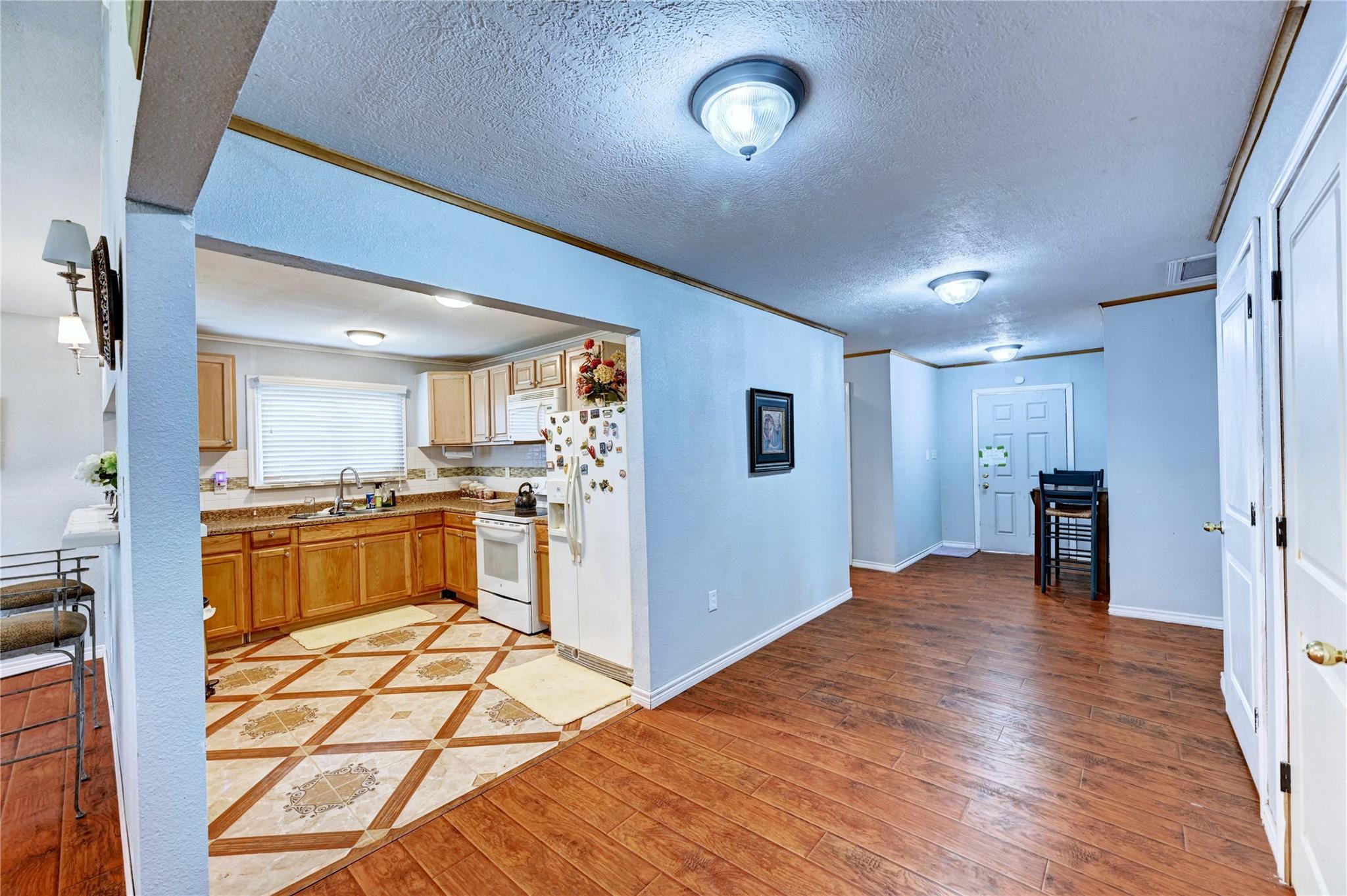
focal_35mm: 14
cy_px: 448
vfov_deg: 81.1
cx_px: 674
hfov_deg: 104.3
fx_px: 523
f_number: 8
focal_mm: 14
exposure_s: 1/4
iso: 400
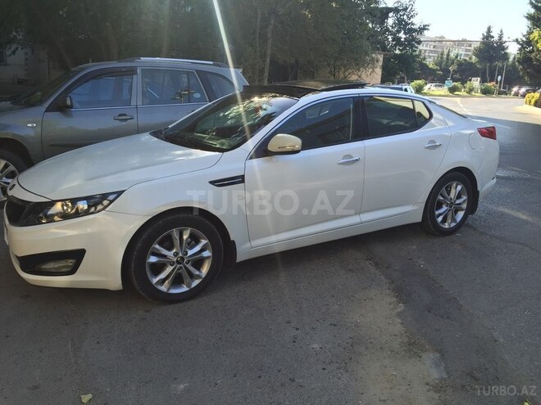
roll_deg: -3.4
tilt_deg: -14.8
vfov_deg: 48.2
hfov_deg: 61.7
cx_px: 270
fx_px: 453
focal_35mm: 29
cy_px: 202
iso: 32
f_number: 2.2
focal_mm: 4.15
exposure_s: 1/341
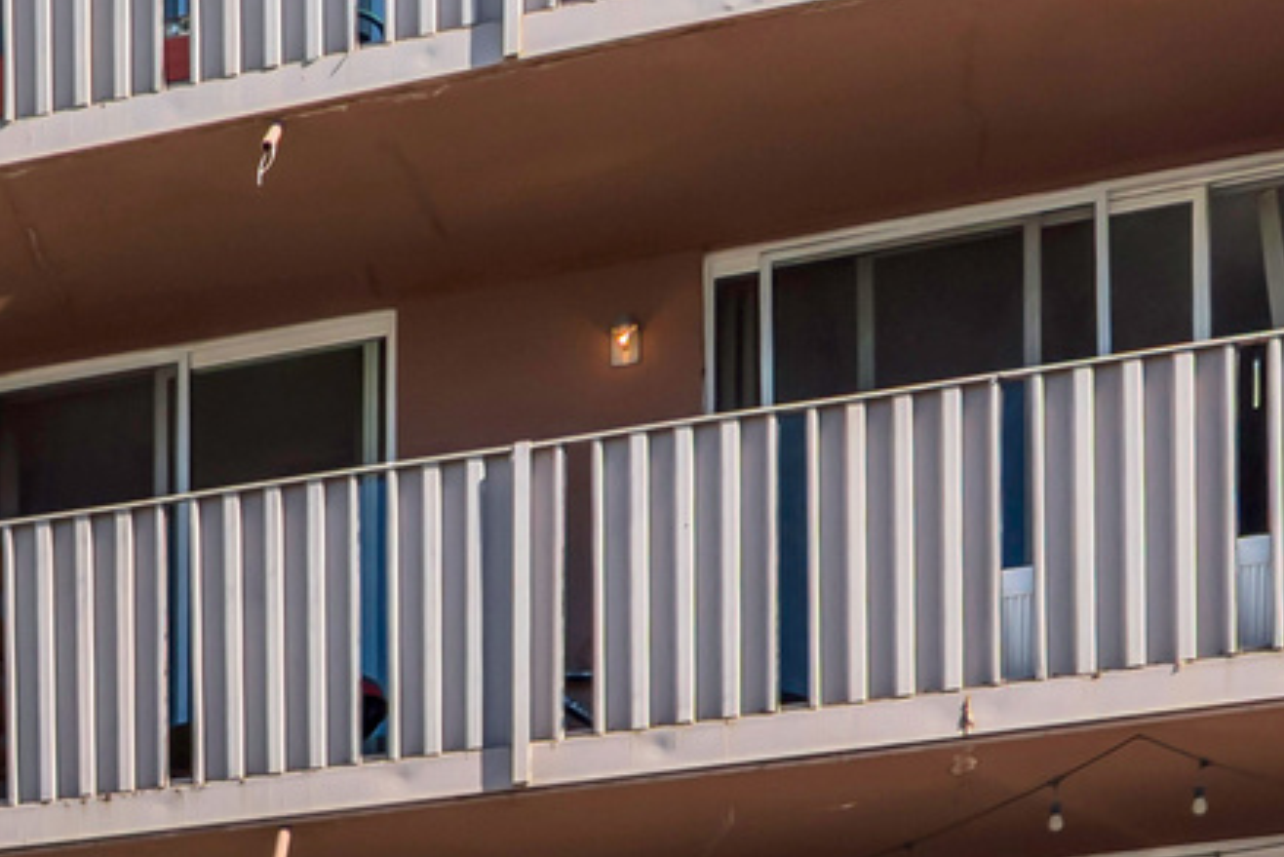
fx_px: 2997
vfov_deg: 14.0
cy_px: 1639
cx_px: -594
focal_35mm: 84
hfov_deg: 20.9
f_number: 4.8
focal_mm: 12
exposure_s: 1/800
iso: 100
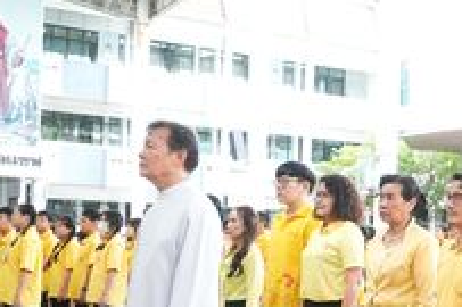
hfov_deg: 22.5
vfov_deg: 16.8
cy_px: 268
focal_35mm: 80
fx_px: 1026
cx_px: 610
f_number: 5.6
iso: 500
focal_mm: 18
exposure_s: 1/30
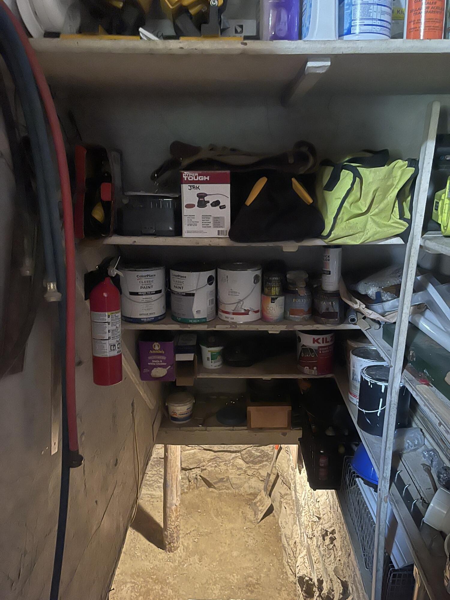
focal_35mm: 25
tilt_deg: -12.8
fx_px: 433
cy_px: 300
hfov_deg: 54.9
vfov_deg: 69.4
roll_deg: -2.1
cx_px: 225
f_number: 1.6
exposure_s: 1/20
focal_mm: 5.1
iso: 1000
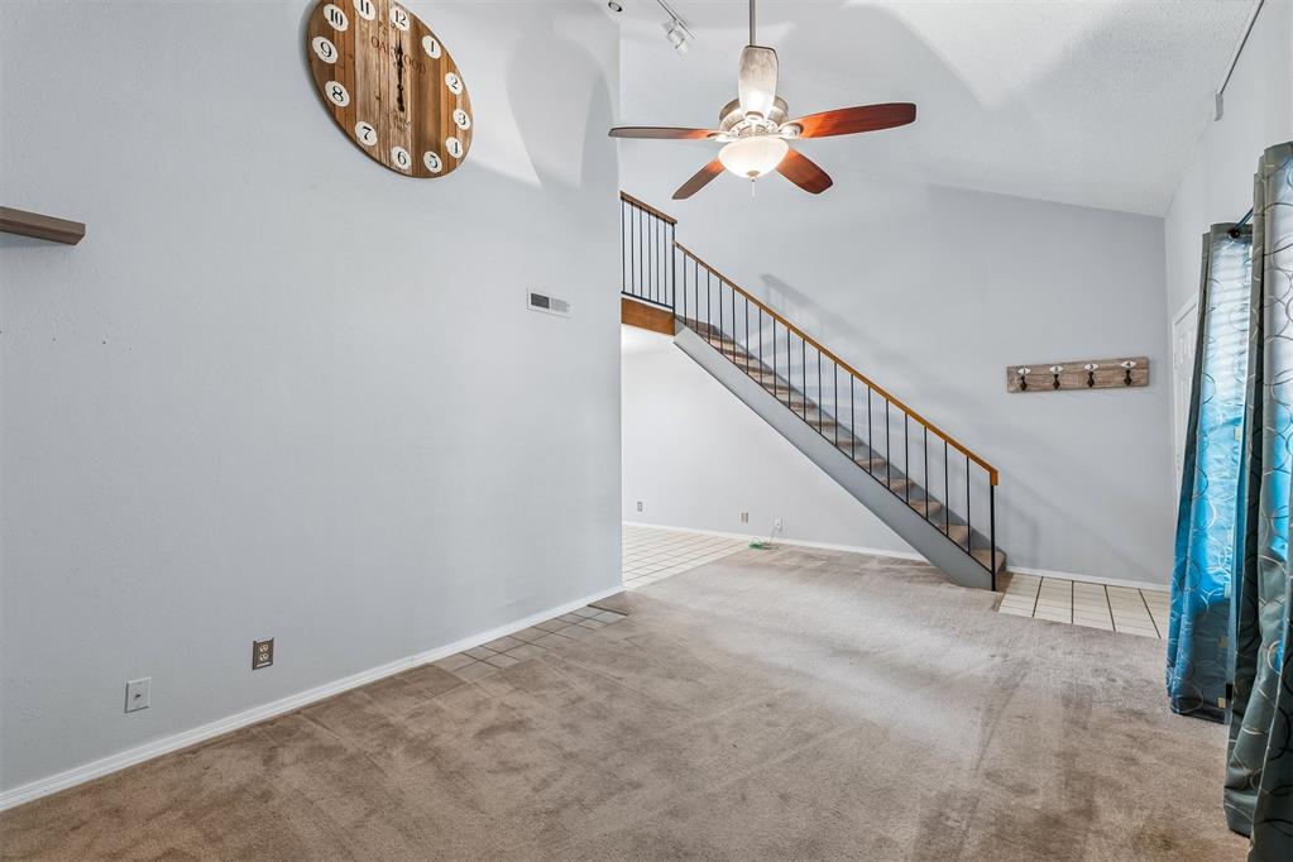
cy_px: 431
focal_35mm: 15
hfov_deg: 100.4
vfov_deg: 77.3
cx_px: 646
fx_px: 539
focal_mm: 10
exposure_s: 1/4
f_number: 5.6
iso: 125
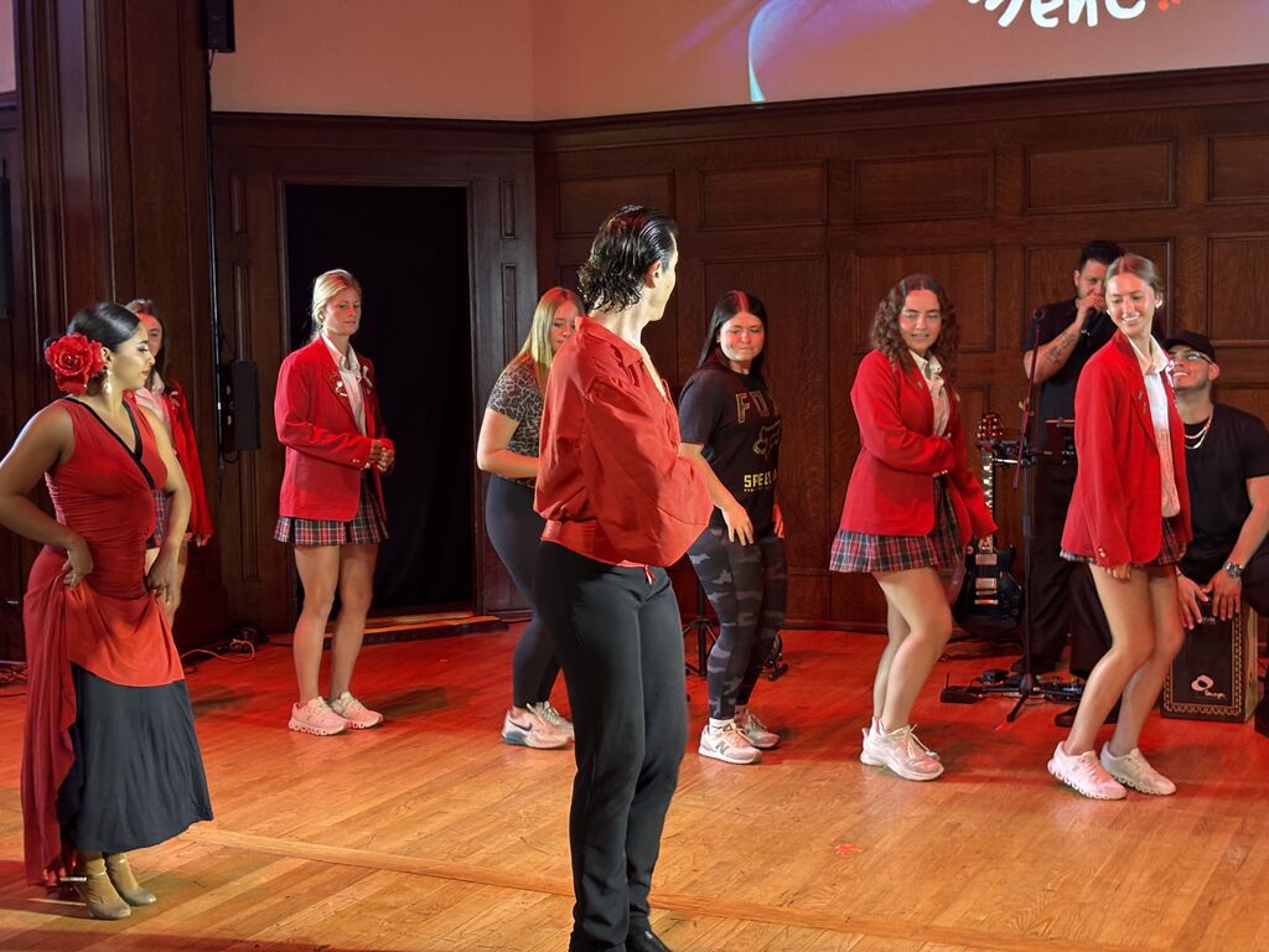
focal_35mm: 52
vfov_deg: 28.0
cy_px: 476
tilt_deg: -3.6
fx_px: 1906
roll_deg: +0.0
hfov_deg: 36.8
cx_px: 634
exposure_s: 1/40
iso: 160
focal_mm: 5.96
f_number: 1.6
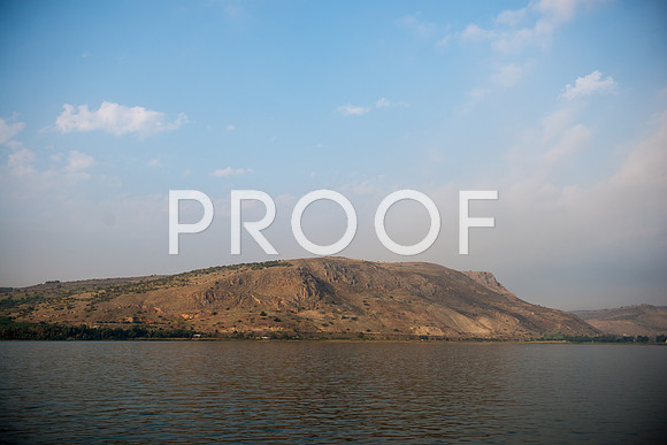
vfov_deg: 35.1
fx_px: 704
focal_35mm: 38
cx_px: 334
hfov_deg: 50.7
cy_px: 222
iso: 100
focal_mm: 38
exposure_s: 1/1250
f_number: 2.8
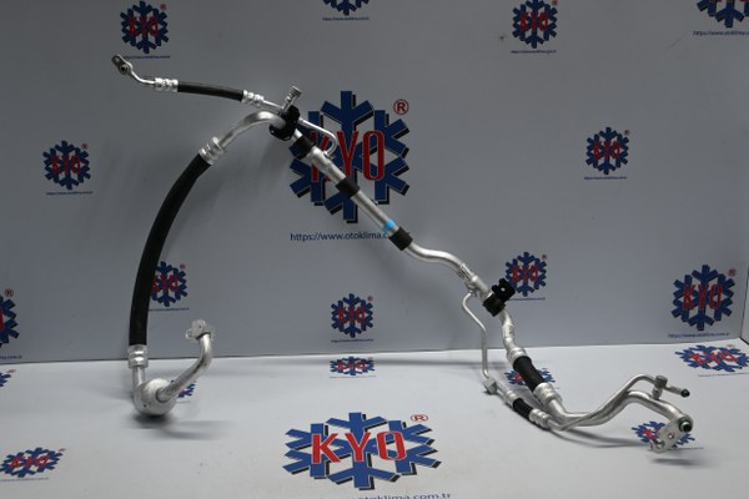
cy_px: 250
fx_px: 858
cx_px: 374
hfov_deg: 47.2
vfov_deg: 32.4
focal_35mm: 41
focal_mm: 27.5
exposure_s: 1/40
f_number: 4.5
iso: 200
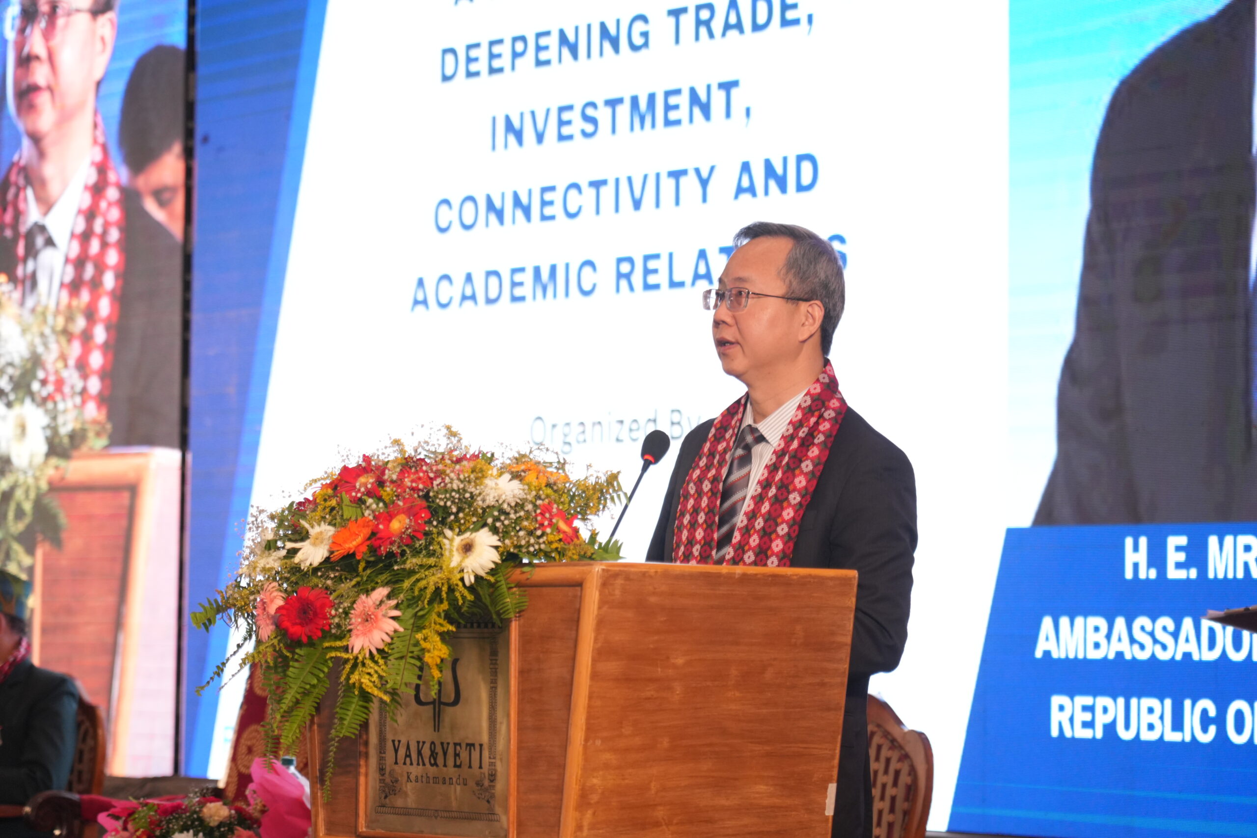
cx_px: 628
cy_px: 419
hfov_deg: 19.5
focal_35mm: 105
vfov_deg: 13.0
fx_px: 3666
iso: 2500
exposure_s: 1/125
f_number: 4
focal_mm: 105
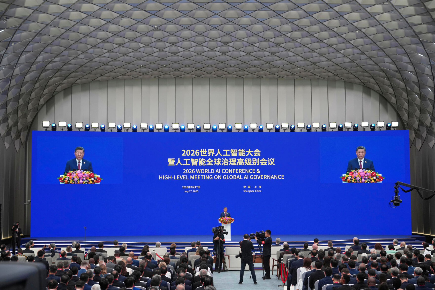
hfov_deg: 37.5
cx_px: 218
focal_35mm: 53
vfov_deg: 25.5
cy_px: 145
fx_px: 640
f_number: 4
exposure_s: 1/250
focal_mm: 53
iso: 640
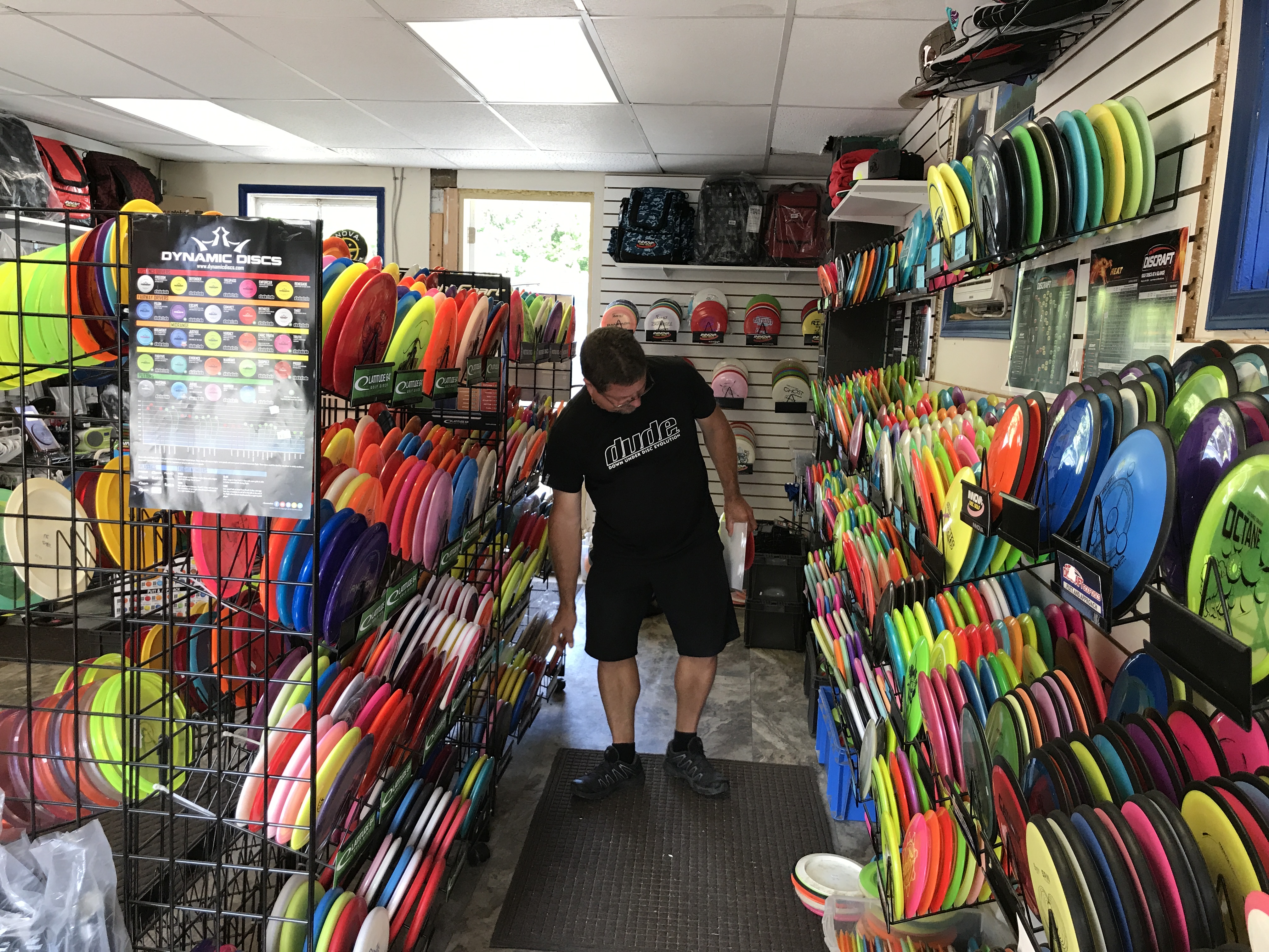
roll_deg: -1.4
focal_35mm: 28
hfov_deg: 63.4
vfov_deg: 49.7
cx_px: 634
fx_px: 1026
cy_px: 476
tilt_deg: -5.0
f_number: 1.8
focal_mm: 3.99
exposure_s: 1/40
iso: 25
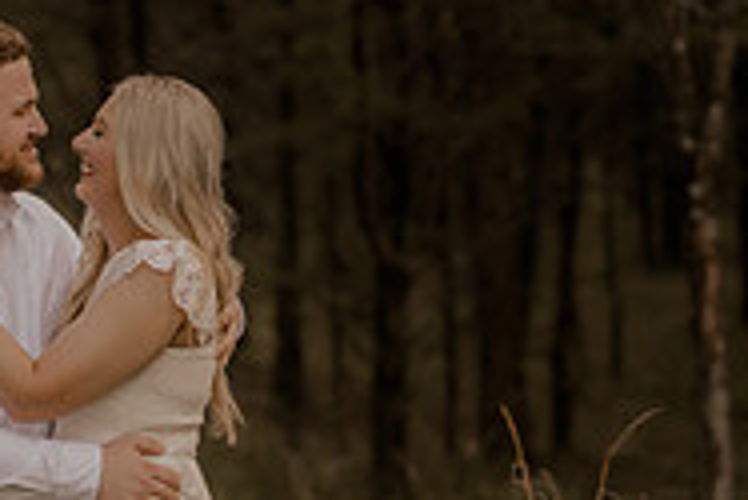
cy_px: 466
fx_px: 3223
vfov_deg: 8.8
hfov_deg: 13.2
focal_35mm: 155
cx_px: 148
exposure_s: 1/250
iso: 200
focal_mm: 50
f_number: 2.2
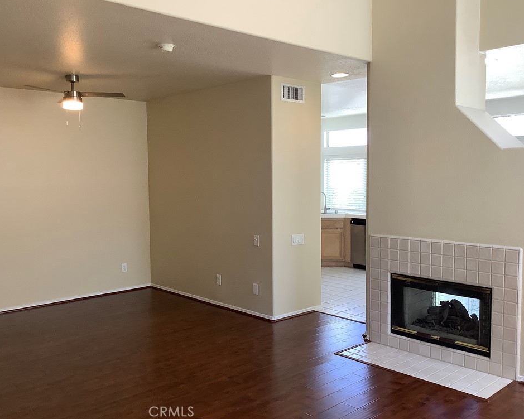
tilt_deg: -4.3
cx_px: 248
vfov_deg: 44.5
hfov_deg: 54.2
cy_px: 205
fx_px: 512
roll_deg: +1.0
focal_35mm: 33
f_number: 2.4
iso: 80
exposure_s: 1/120
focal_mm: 3.3
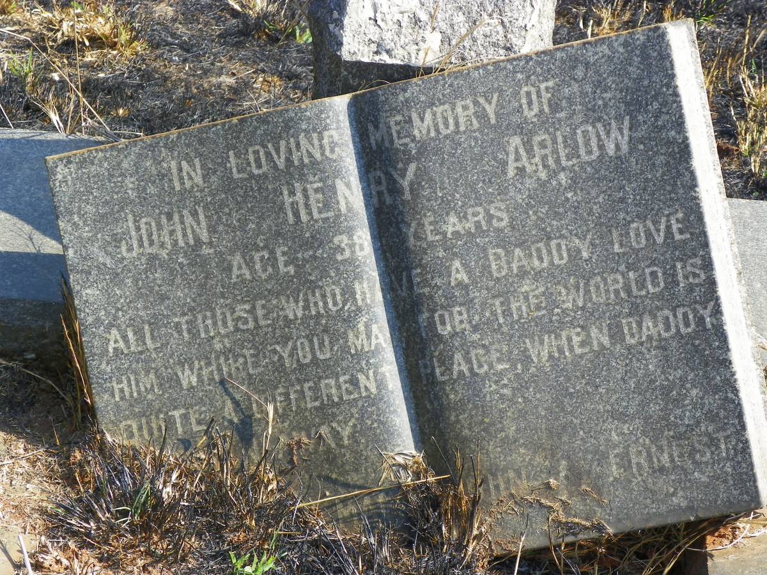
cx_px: 384
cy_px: 288
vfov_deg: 12.3
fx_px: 2659
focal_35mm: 120
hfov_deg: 16.4
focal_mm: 21.3
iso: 64
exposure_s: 1/125
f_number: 4
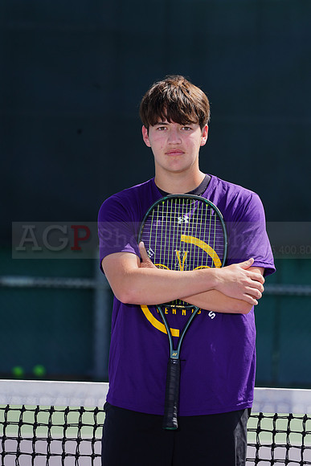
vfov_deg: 5.6
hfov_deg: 3.7
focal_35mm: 367
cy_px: 233
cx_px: 156
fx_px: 4753
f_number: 9
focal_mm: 367
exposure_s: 1/250
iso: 100
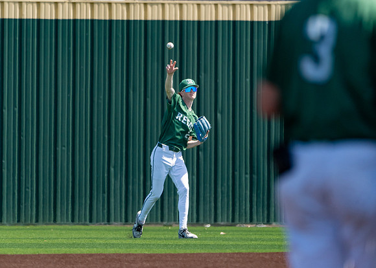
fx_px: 7017
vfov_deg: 2.2
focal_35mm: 657
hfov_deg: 3.1
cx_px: 176
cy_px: 142
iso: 800
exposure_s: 1/2000
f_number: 8
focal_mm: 560
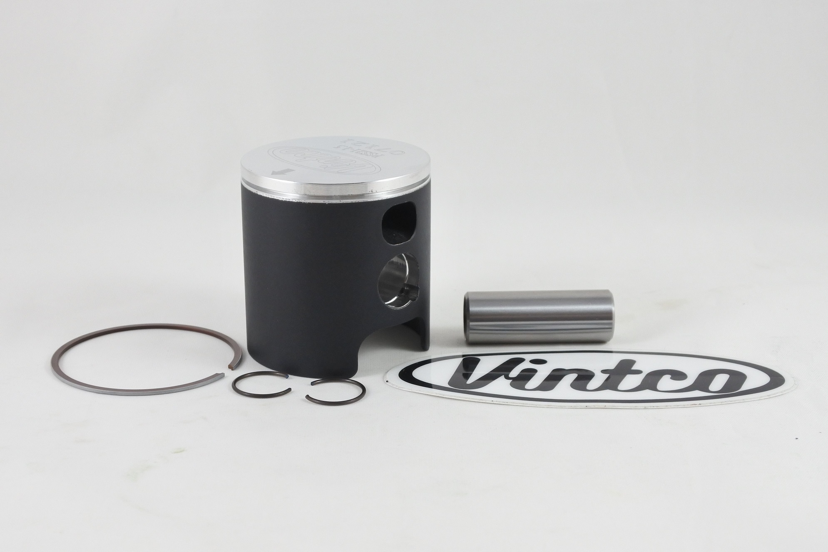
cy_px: 276
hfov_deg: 42.7
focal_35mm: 46
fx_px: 1058
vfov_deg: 29.2
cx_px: 414
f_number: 4.5
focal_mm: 17.2
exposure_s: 1/125
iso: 500
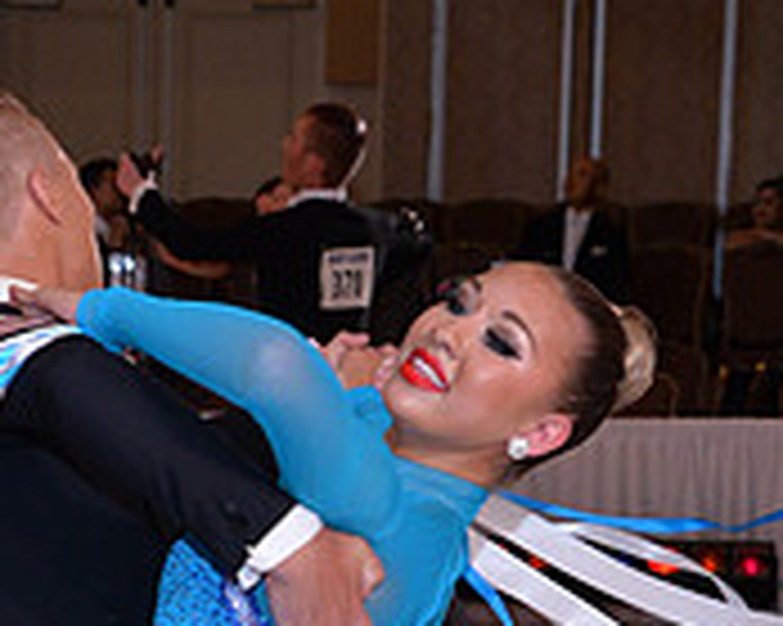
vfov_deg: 7.5
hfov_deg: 9.5
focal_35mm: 203
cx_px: 110
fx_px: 4702
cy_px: 793
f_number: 6.3
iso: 2000
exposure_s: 1/250
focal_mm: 65
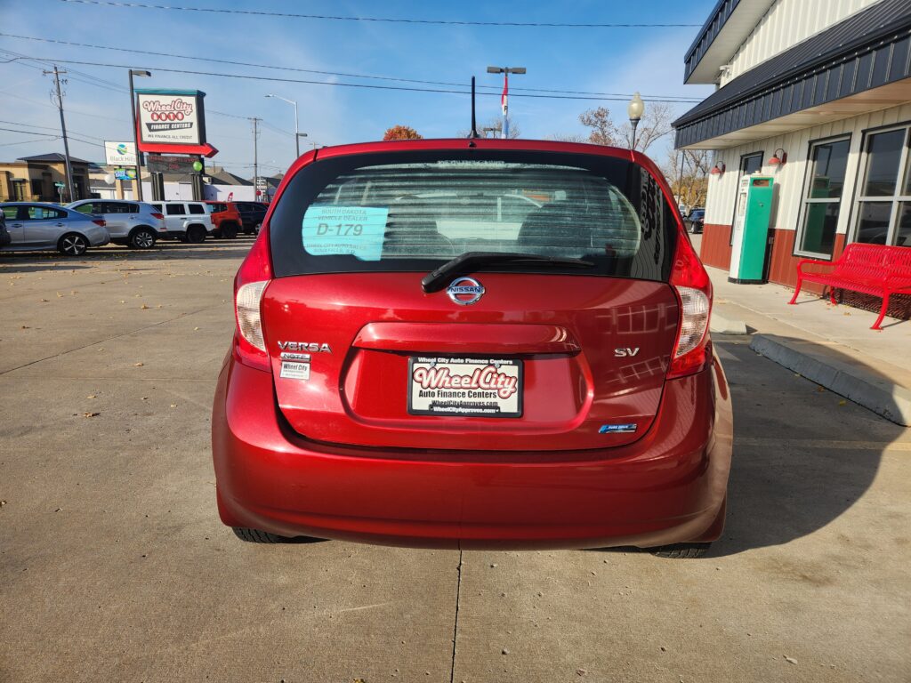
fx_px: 605
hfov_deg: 73.9
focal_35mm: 23
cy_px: 342
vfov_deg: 58.9
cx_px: 456
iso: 20
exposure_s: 1/1151
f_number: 1.8
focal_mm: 5.4
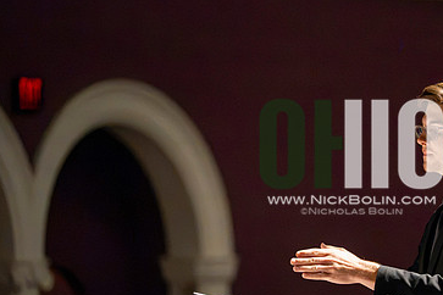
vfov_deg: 5.2
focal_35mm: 264
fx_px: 3248
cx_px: 351
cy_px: 157
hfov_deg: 7.8
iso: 16000
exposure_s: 1/640
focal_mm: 165
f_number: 2.8
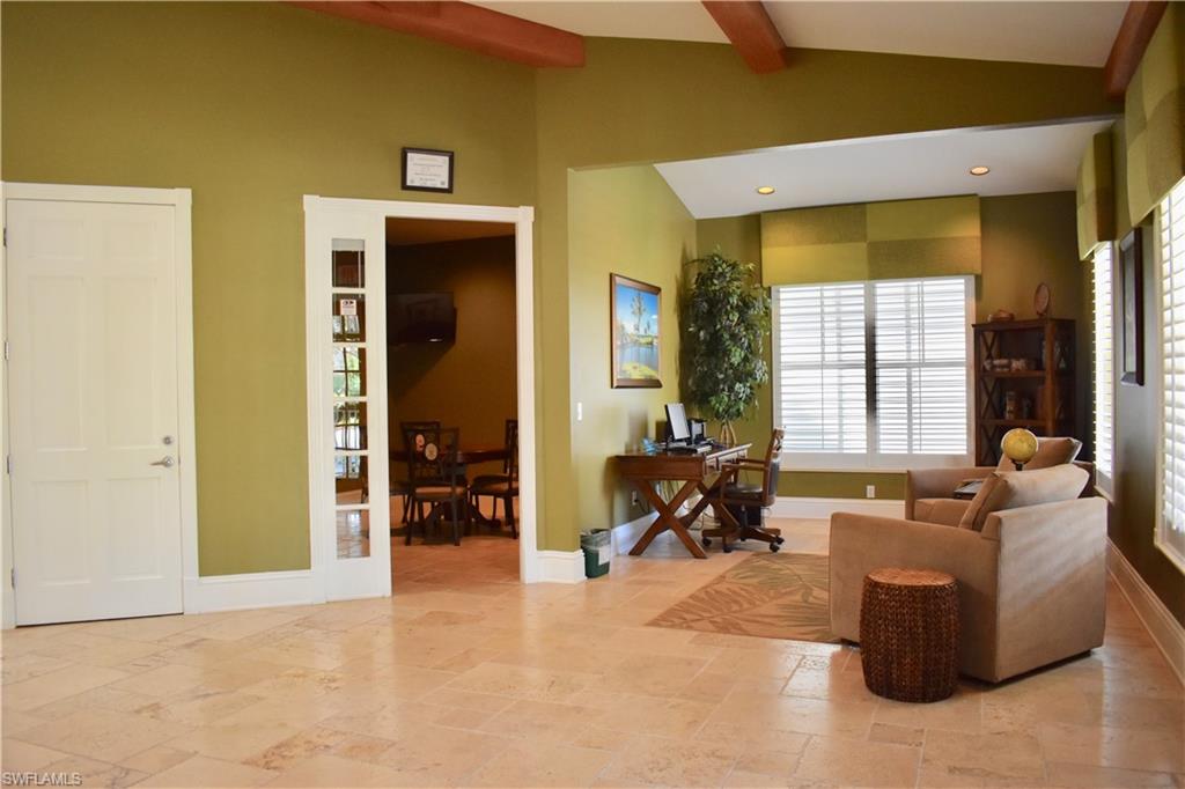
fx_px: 888
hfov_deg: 67.4
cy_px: 394
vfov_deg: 47.9
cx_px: 592
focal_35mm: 27
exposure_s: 1/125
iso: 800
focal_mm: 18
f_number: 3.5
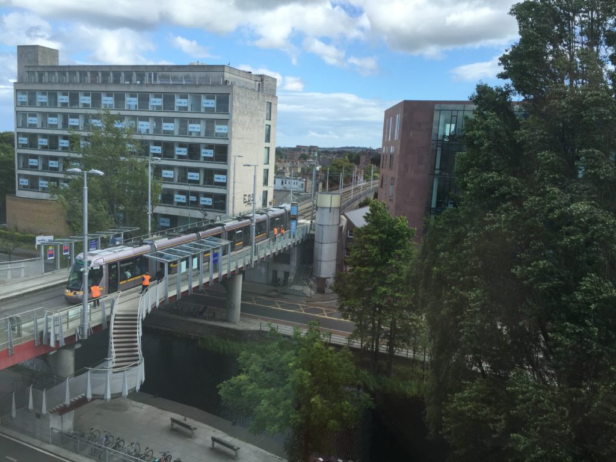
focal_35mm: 29
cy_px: 231
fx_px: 516
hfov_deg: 61.7
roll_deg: -3.2
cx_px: 308
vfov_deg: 48.2
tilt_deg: -10.0
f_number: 2.2
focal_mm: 4.15
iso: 32
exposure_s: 1/879
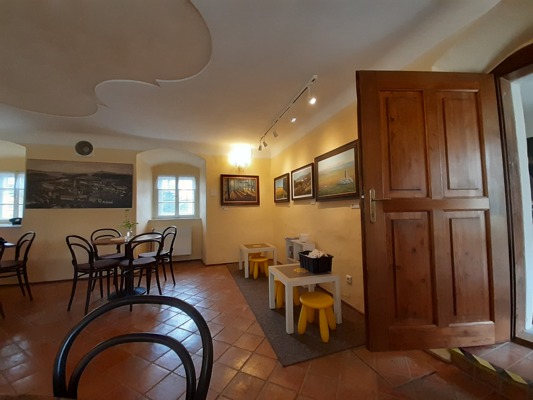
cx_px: 266
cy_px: 200
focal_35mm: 13
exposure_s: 1/50
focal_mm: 1.13
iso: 250
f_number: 2.2
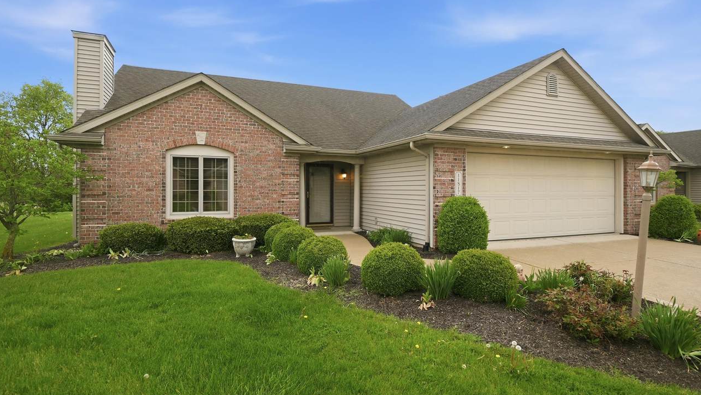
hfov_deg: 86.6
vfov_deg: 55.9
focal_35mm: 20
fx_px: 372
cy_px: 187
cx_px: 349
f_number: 4
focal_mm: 13
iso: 100
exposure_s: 1/160
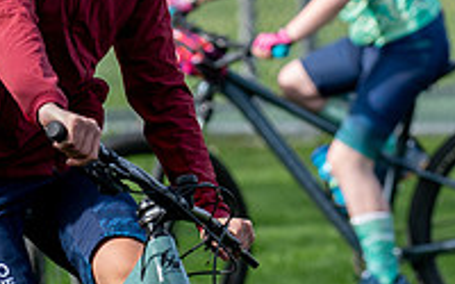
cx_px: 218
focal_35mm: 684
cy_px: 97
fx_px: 8482
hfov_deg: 3.1
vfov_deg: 1.9
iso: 200
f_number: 2.8
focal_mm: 140
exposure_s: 1/1250
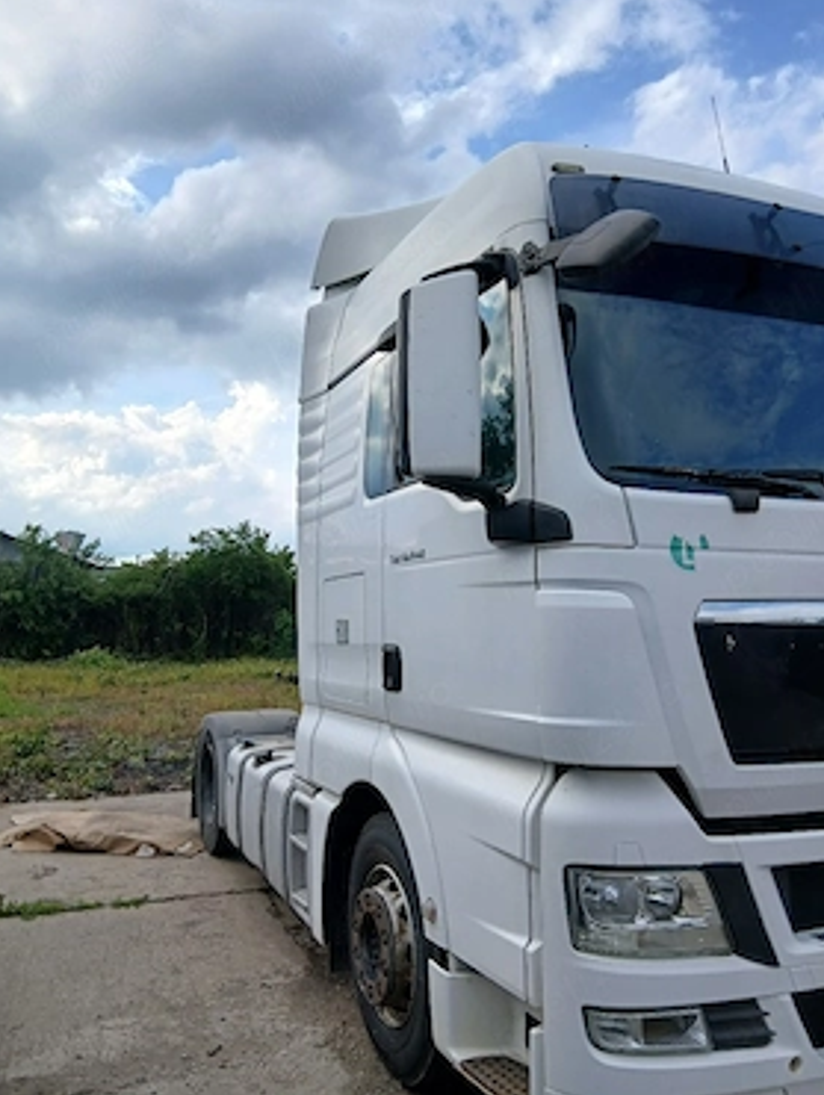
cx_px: 416
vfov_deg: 63.4
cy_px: 555
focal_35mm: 28
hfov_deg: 49.8
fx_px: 887
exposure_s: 1/476
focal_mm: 3.98
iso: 20
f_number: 1.8
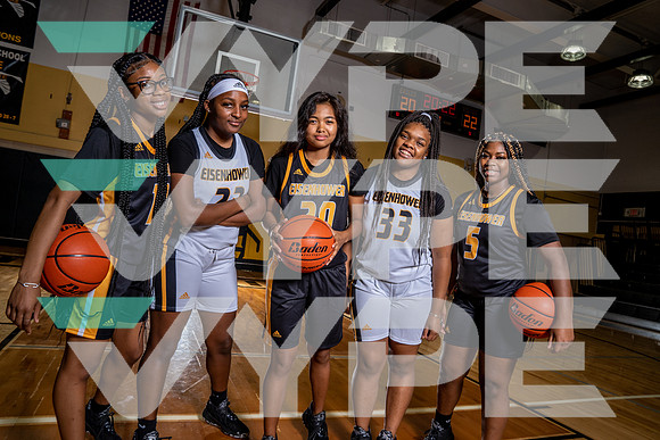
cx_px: 330
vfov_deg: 53.2
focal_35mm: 24
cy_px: 220
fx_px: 440
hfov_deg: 73.7
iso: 320
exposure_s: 1/200
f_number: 9
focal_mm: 24
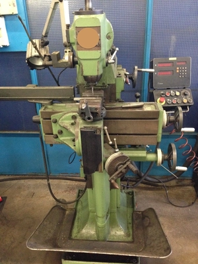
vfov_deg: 55.4
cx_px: 99
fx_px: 252
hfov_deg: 42.9
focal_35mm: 33
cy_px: 132
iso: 500
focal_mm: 4.12
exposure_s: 1/15
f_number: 2.4
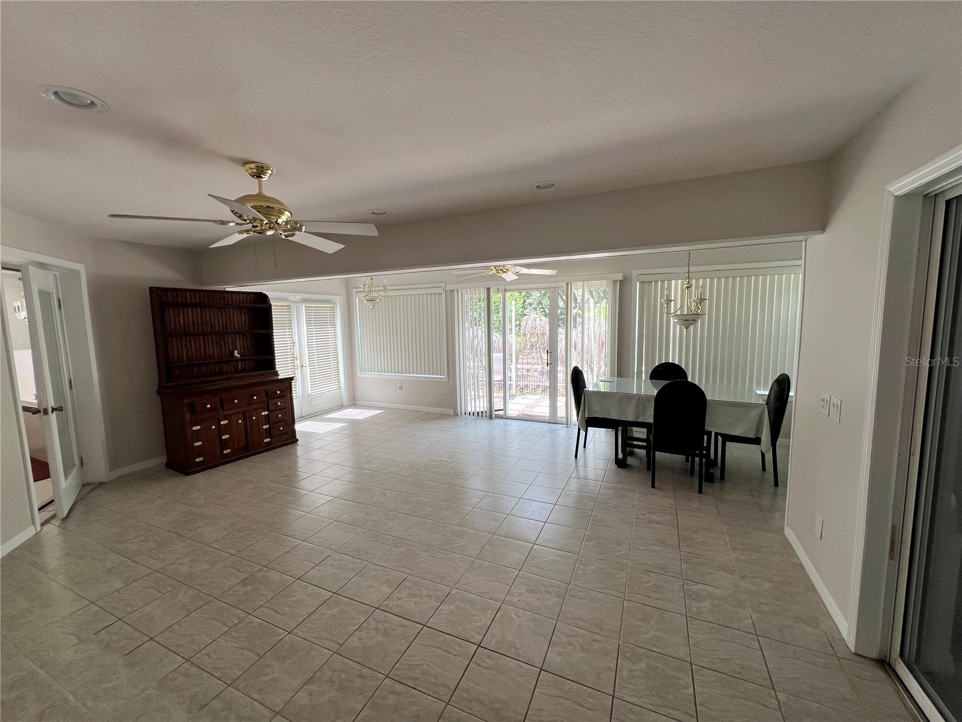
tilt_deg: -6.5
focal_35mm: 13
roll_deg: +1.5
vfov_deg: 89.9
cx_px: 481
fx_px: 361
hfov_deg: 106.2
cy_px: 361
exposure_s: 1/120
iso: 40
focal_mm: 1.57
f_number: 1.8
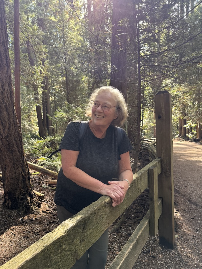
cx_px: 101
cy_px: 134
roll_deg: +2.1
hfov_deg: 56.9
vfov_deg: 71.6
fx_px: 187
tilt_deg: -5.8
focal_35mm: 24
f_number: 1.78
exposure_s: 1/102
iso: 200
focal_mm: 6.76
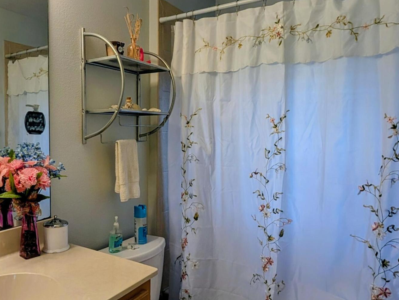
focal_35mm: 26
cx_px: 154
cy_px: 144
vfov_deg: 53.2
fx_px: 300
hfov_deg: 66.4
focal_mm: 2.02
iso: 45
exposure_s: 1/164
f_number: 1.7
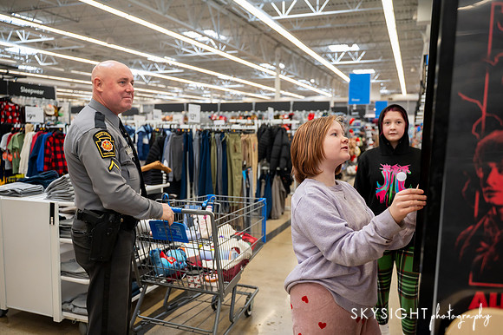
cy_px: 167
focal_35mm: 29
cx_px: 254
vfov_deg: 45.1
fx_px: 403
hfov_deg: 63.9
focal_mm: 28
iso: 2000
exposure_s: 1/500
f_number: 2.8
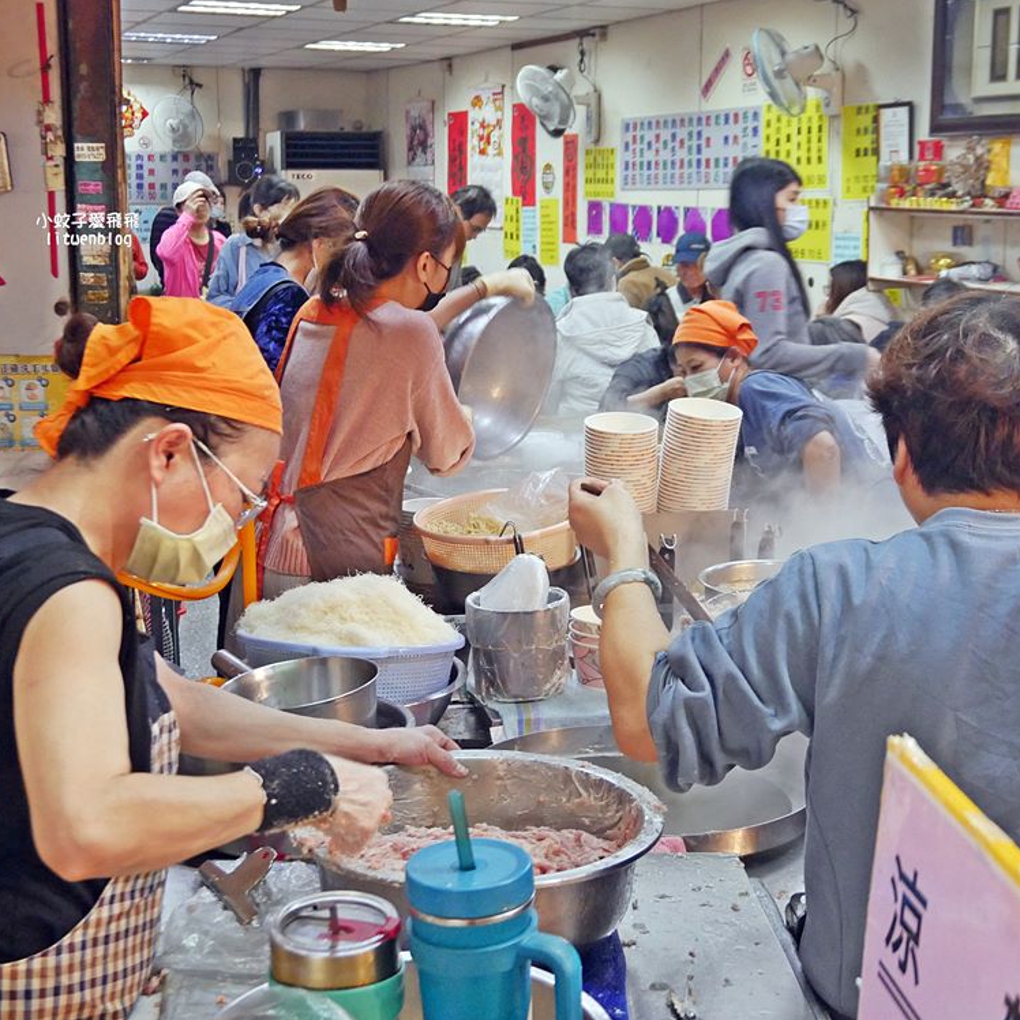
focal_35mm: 52
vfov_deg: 32.8
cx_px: 514
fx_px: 1734
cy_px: 509
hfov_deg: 32.8
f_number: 4.6
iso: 2500
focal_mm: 22
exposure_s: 1/60
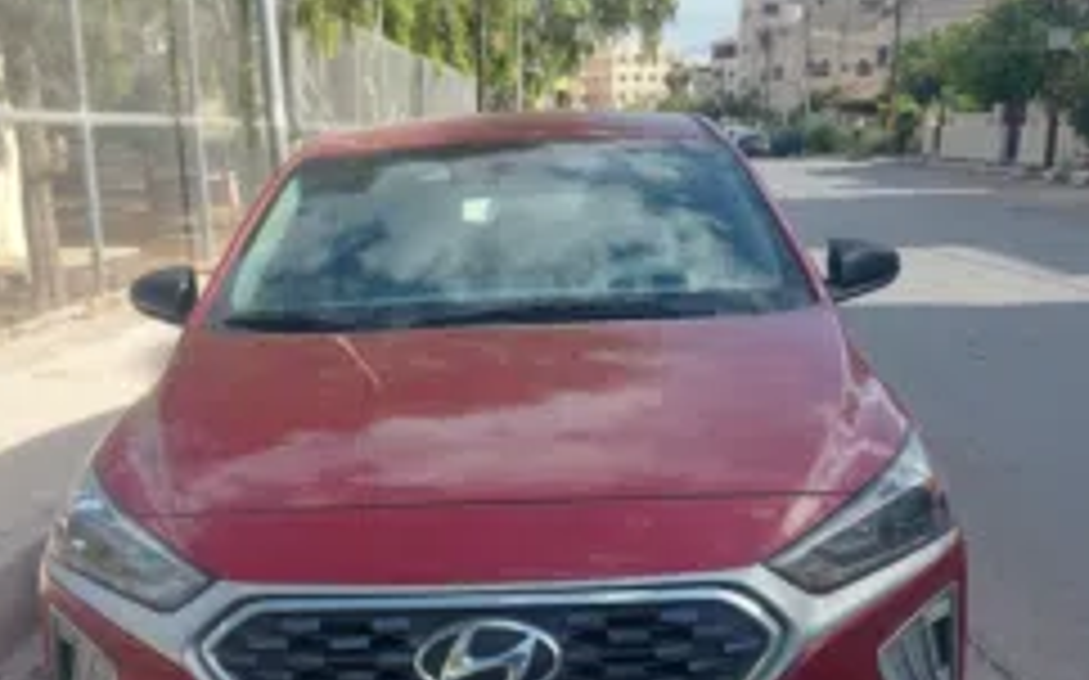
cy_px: 491
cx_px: 508
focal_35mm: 42
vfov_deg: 30.1
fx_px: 1246
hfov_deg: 47.2
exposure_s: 1/477
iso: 32
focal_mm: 5.23
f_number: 1.8
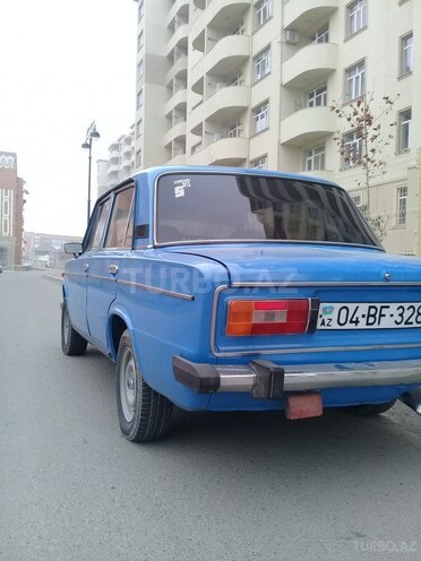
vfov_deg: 58.4
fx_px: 503
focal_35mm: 31
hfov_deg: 45.4
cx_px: 210
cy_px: 280
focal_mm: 3.3
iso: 64
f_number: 2.2
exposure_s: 1/100
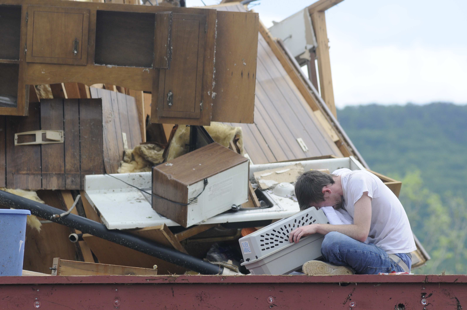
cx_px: 234
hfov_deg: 10.2
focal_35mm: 202
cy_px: 155
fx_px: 2624
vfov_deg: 6.8
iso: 500
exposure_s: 1/2000
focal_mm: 135
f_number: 5
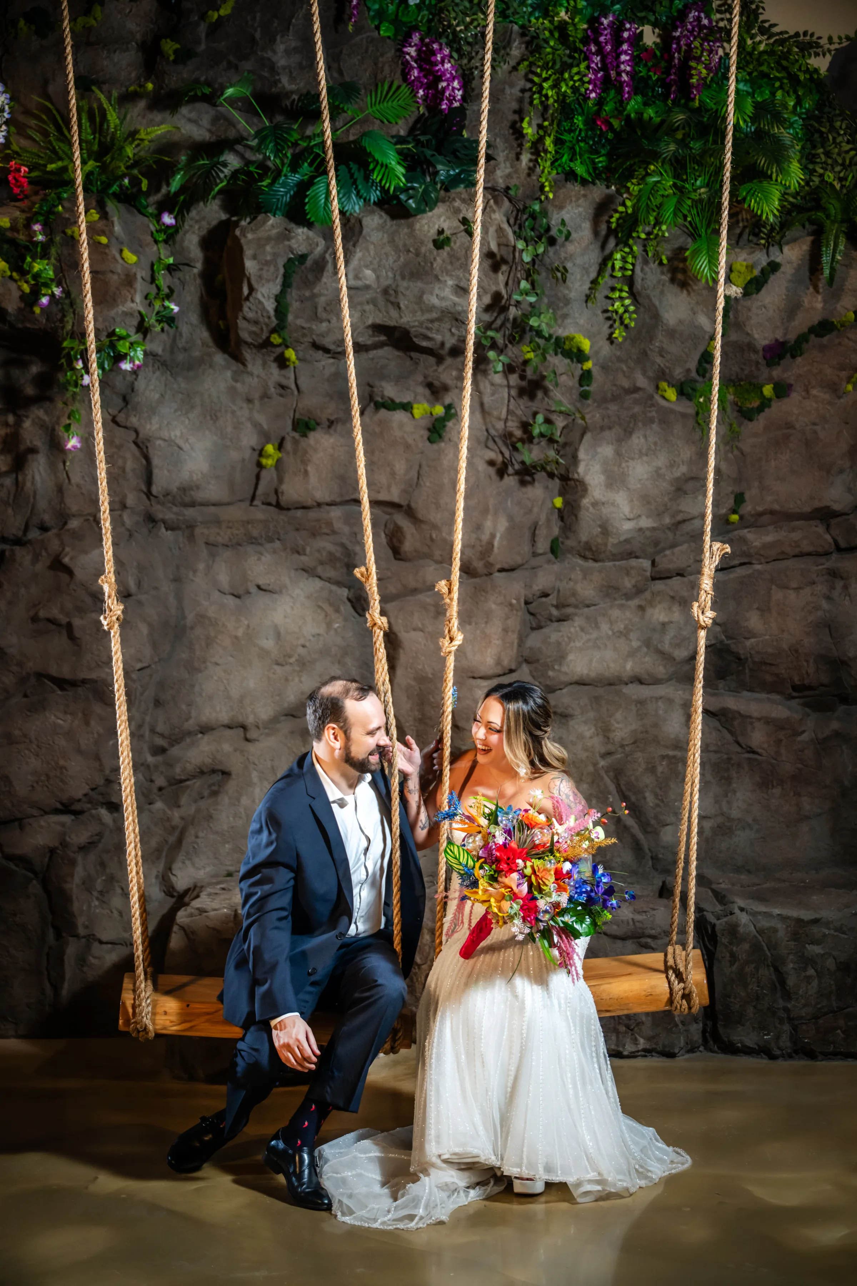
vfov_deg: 36.2
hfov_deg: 24.6
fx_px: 1964
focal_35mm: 55
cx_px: 428
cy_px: 643
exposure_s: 1/160
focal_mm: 55
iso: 500
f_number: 2.8
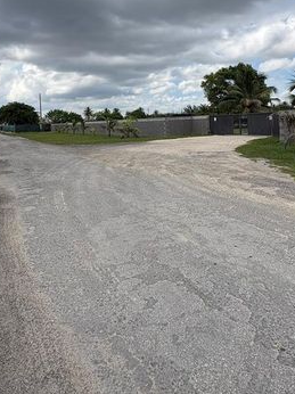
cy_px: 128
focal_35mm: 27
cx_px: 158
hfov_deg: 51.3
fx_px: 307
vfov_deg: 63.5
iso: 40
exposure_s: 1/1927
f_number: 2.2
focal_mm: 2.22
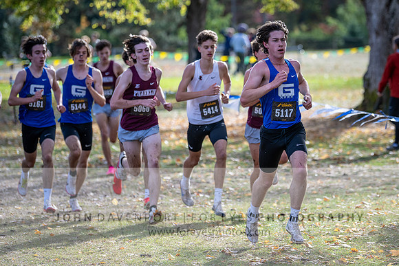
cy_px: 100
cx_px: 260
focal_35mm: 202
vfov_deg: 6.8
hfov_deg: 10.2
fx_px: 2238
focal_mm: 145
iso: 180
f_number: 2.8
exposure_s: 1/1000
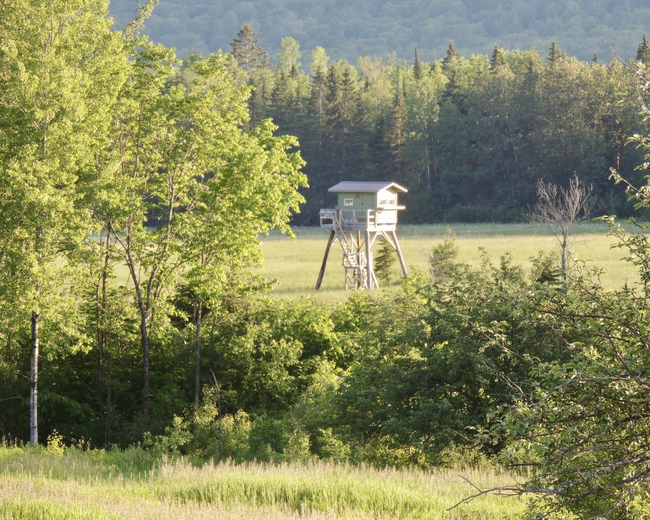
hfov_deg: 6.7
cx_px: 339
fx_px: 5521
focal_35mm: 287
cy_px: 260
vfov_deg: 5.4
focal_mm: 49
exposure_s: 1/200
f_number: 4.7
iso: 250
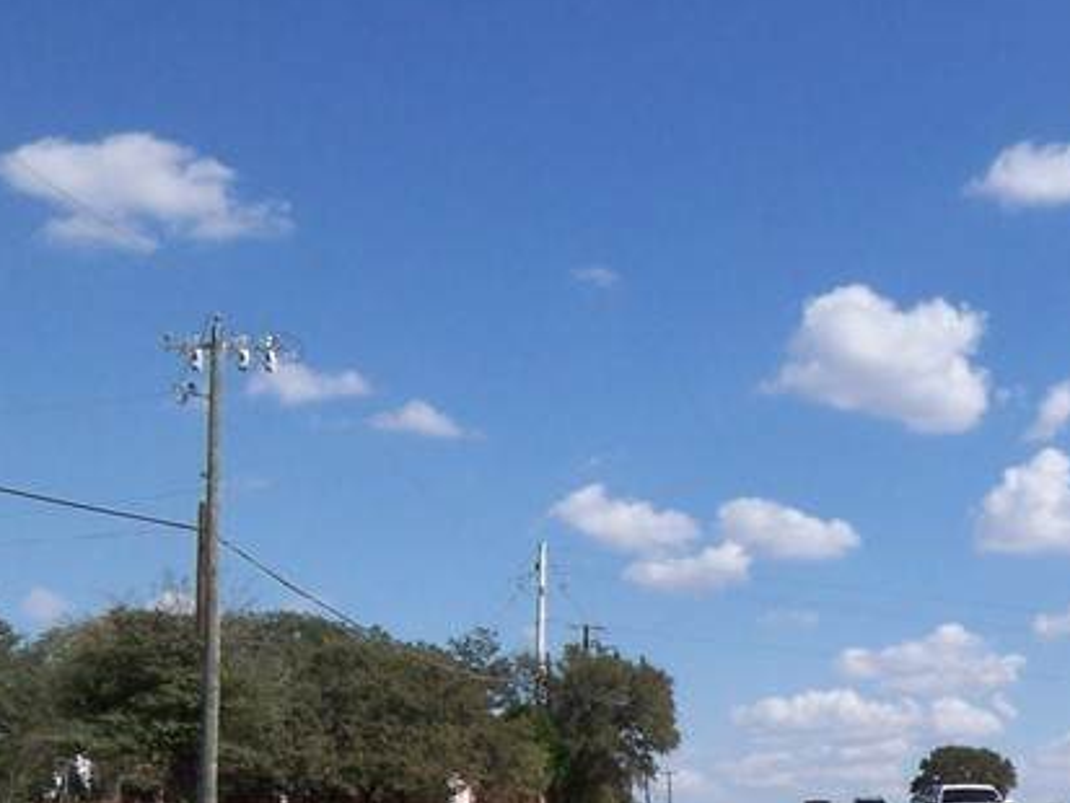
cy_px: 767
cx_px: 1150
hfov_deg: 30.5
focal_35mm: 57
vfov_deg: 24.7
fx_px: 1762
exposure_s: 1/400
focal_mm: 3.8
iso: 50
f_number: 5.6
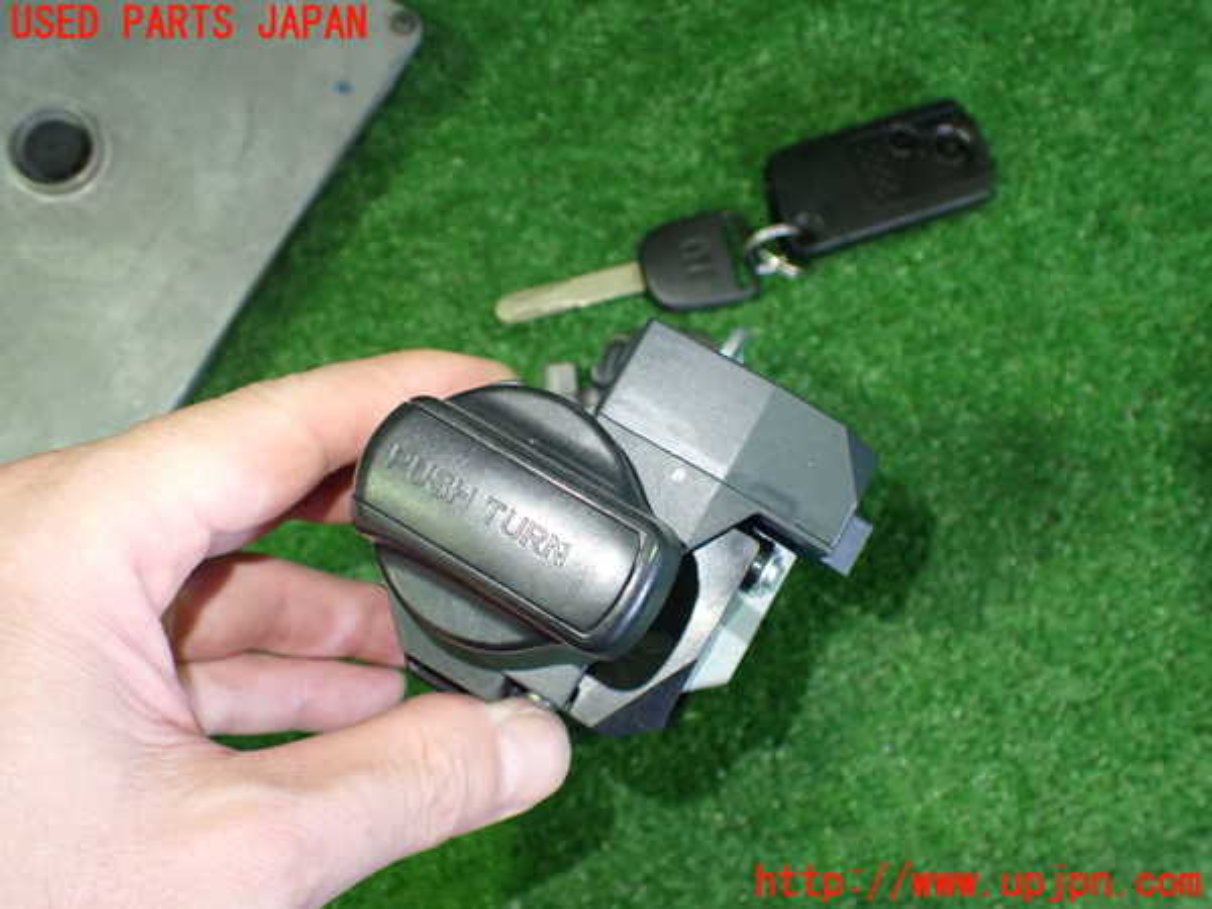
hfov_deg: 60.0
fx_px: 1050
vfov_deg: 46.8
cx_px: 606
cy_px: 454
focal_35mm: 30
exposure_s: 1/60
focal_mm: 5.4
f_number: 2.3
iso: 800
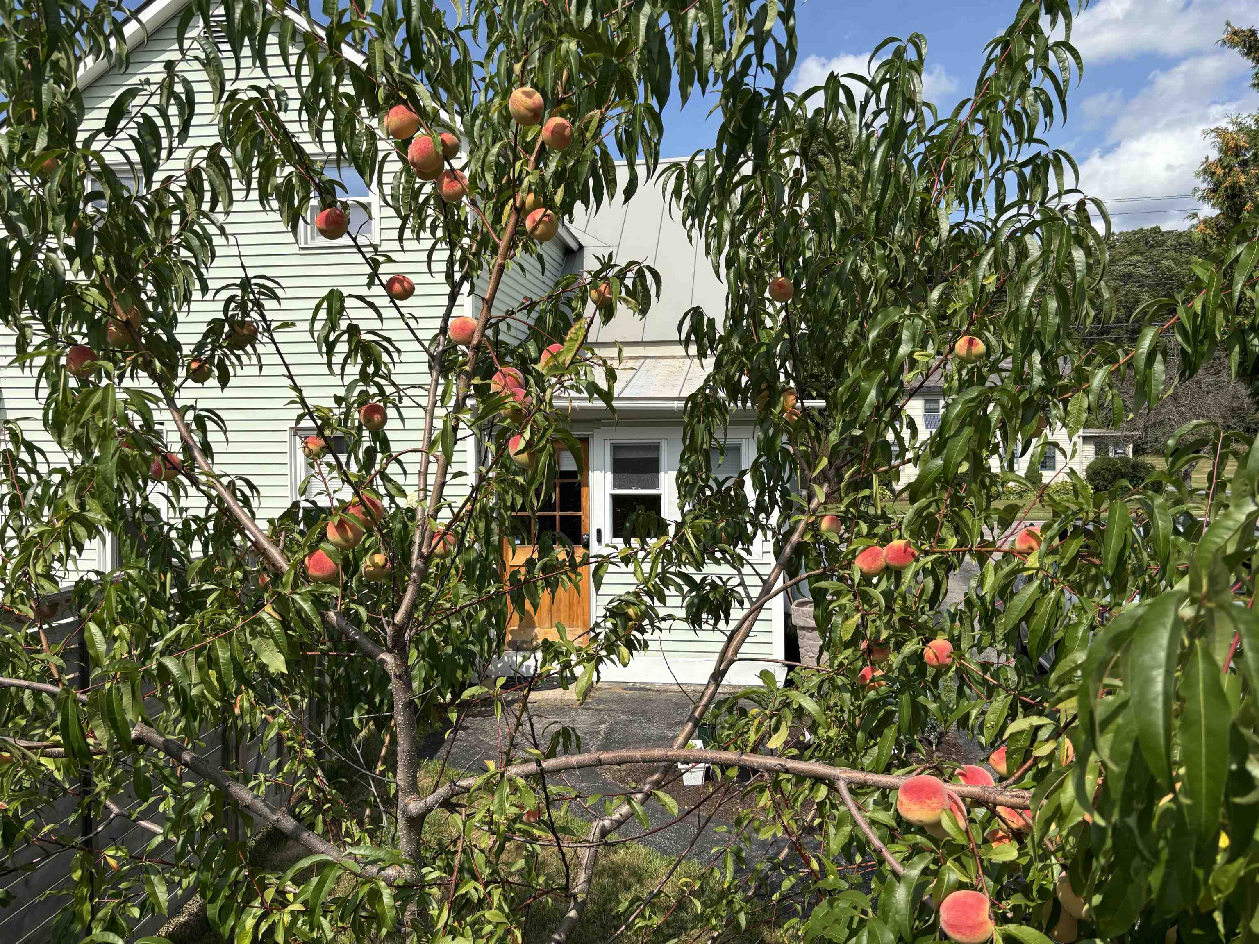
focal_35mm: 26
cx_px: 630
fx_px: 946
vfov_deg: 53.1
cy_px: 472
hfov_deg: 67.3
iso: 50
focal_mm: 5.96
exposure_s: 1/3650
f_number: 1.6
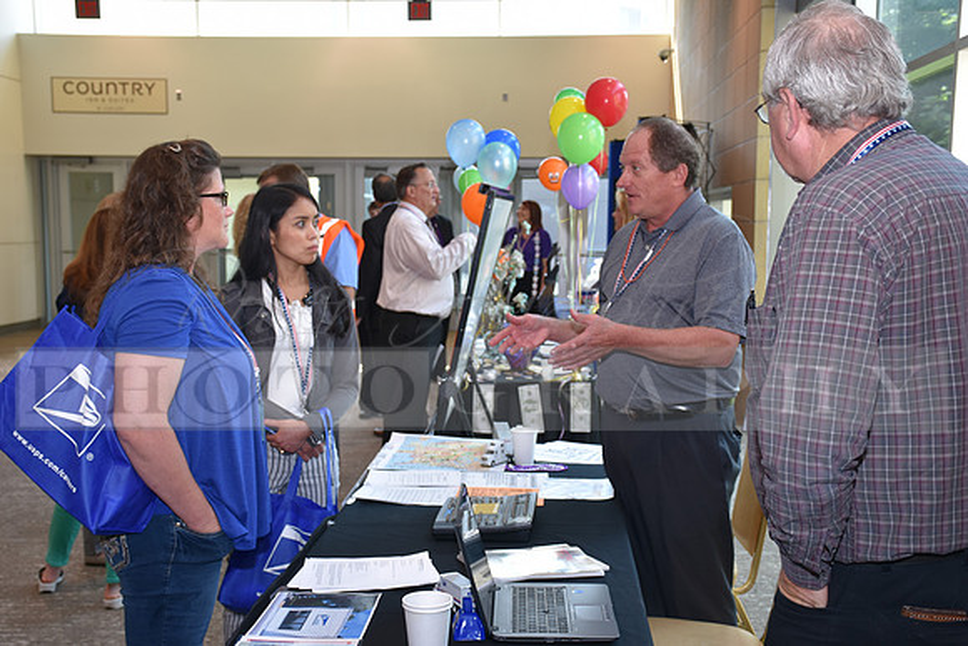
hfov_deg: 41.1
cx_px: 484
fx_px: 1291
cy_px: 323
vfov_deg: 28.1
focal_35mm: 48
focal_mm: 32
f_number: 5
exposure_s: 1/60
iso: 200
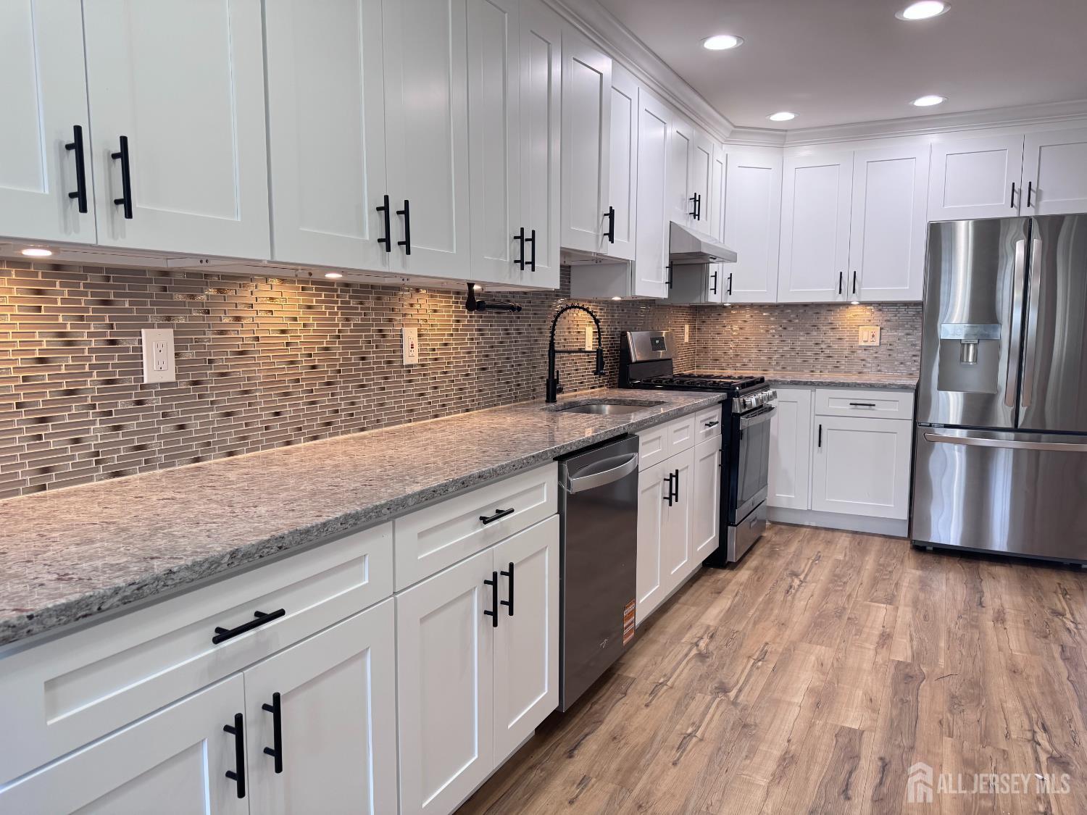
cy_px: 408
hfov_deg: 71.6
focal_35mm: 24
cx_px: 544
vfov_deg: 56.8
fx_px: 754
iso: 200
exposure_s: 1/120
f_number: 1.78
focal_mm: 6.76
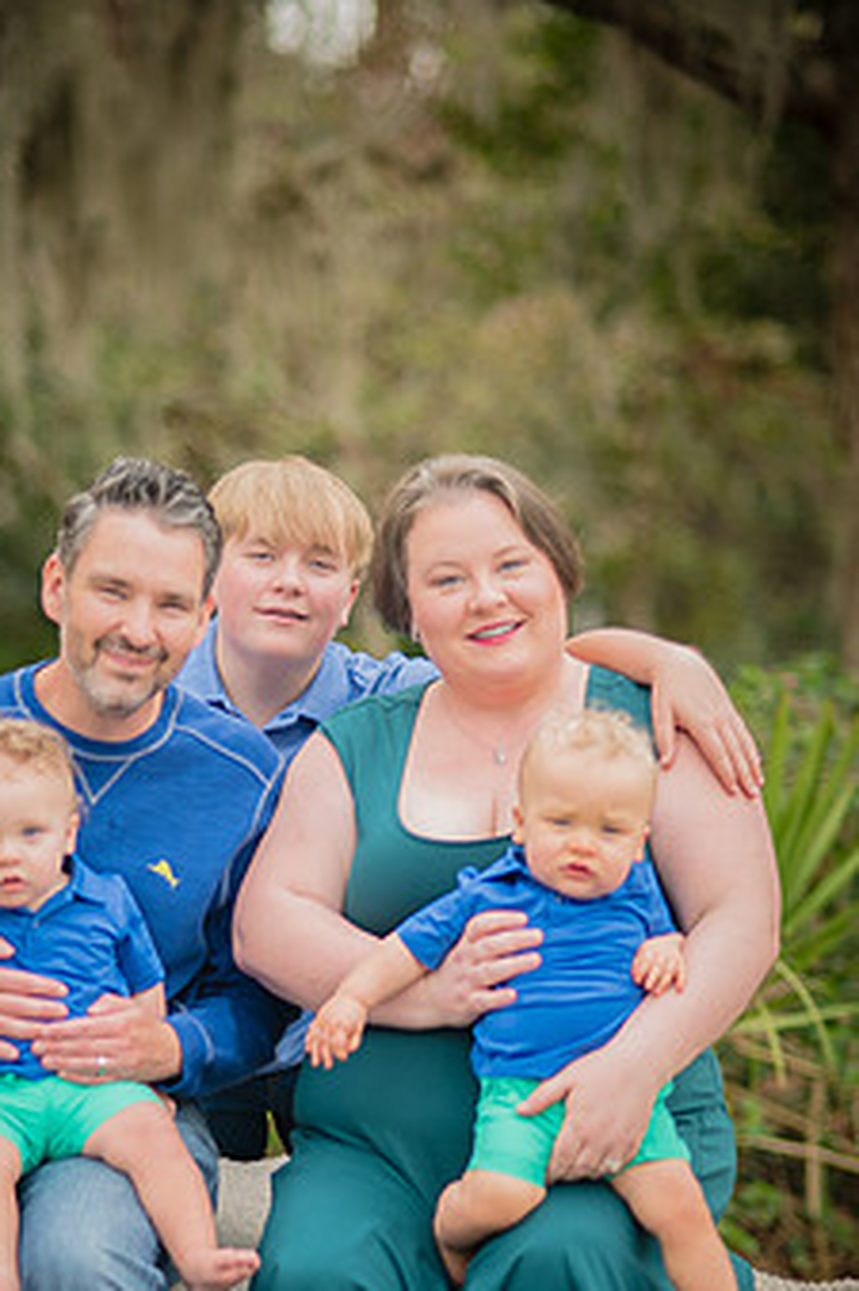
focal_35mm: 113
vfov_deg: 18.1
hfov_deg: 12.1
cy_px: 852
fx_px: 4048
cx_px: 330
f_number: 2
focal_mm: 85
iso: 160
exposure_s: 1/250
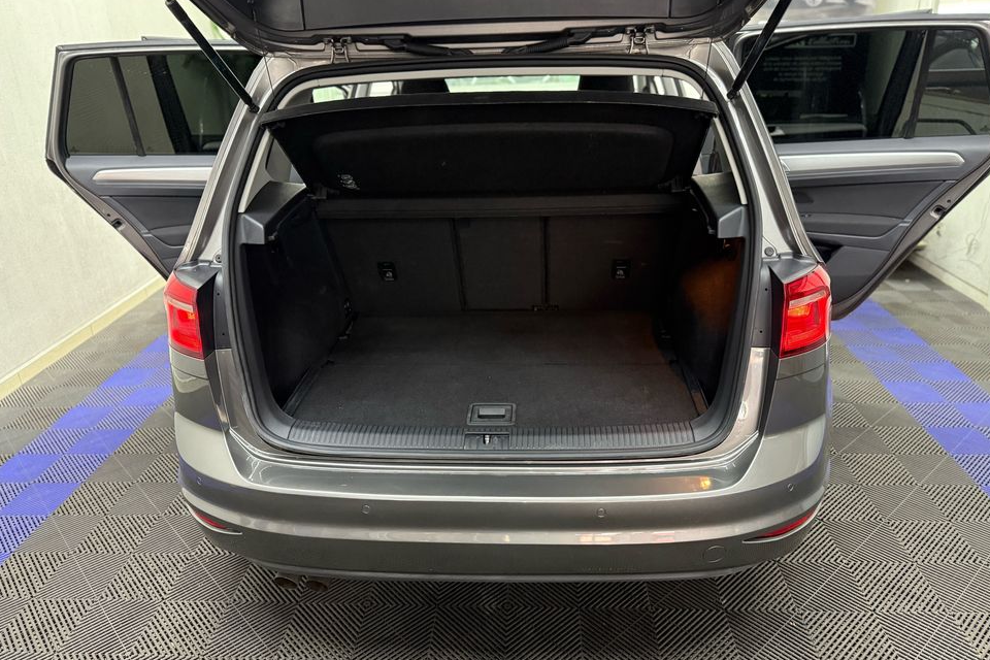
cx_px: 497
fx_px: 715
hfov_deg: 69.4
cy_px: 326
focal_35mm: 26
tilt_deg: -21.4
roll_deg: +2.1
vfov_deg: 49.6
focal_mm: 6.76
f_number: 1.78
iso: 640
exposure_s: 1/50
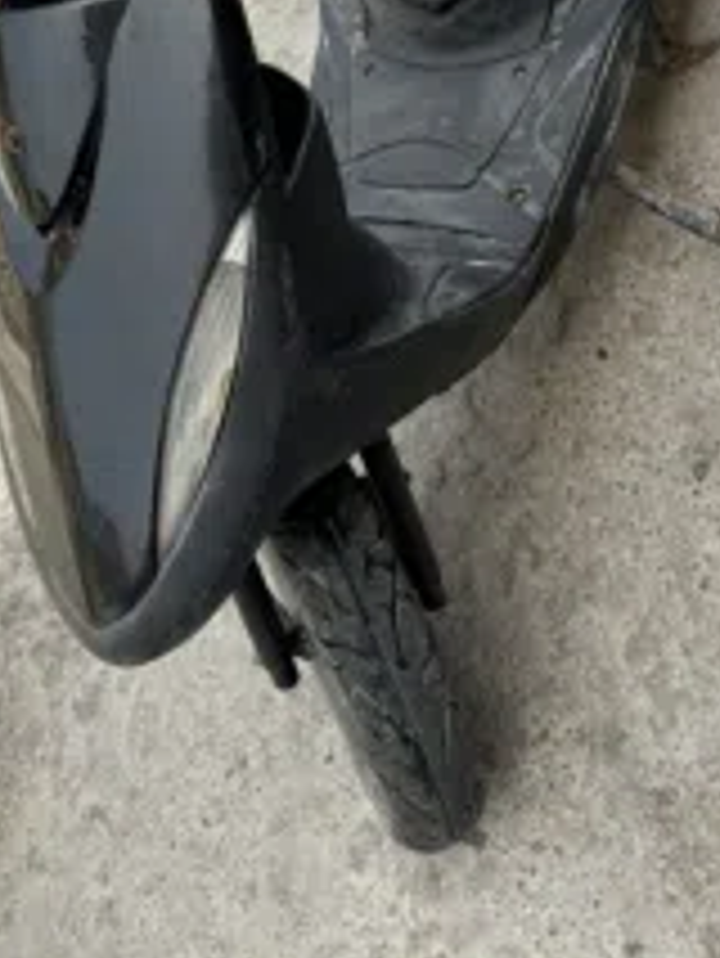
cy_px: 81
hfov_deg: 32.2
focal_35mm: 45
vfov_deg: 38.9
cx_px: 306
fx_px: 1247
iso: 80
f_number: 1.78
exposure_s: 1/1988
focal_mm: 6.86
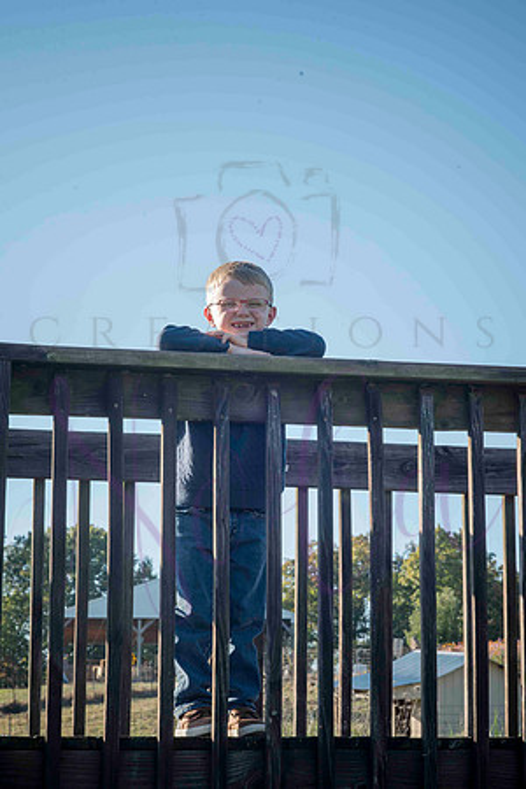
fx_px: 1863
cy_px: 394
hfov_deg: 16.1
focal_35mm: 85
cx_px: 263
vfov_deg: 23.9
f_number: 16
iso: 1250
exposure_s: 1/400
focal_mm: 85
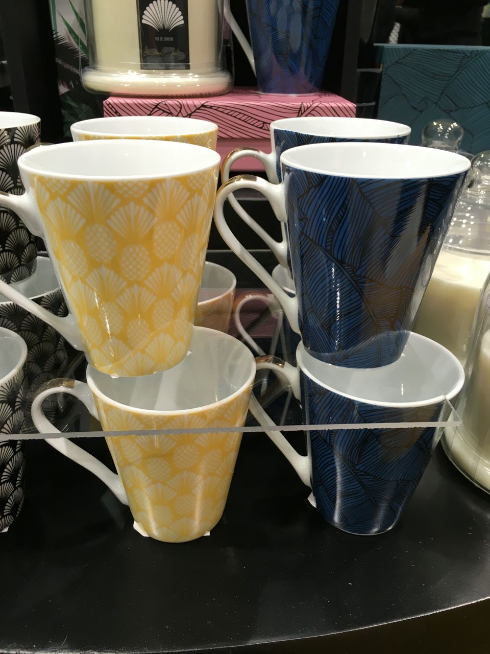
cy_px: 327
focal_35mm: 29
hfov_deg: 48.2
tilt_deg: -27.7
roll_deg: -2.1
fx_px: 547
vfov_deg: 61.7
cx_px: 245
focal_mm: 4.15
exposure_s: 1/33
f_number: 2.2
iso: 32
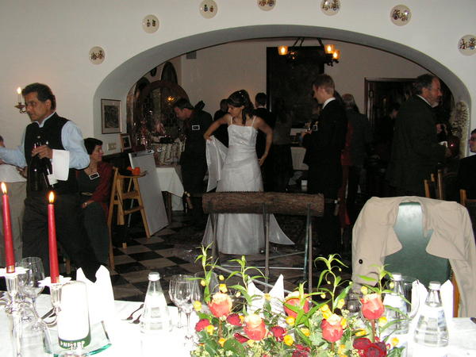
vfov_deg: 39.7
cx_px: 238
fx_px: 495
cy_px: 178
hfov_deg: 51.4
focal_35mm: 36
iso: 160
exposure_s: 1/40
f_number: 3.2
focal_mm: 6
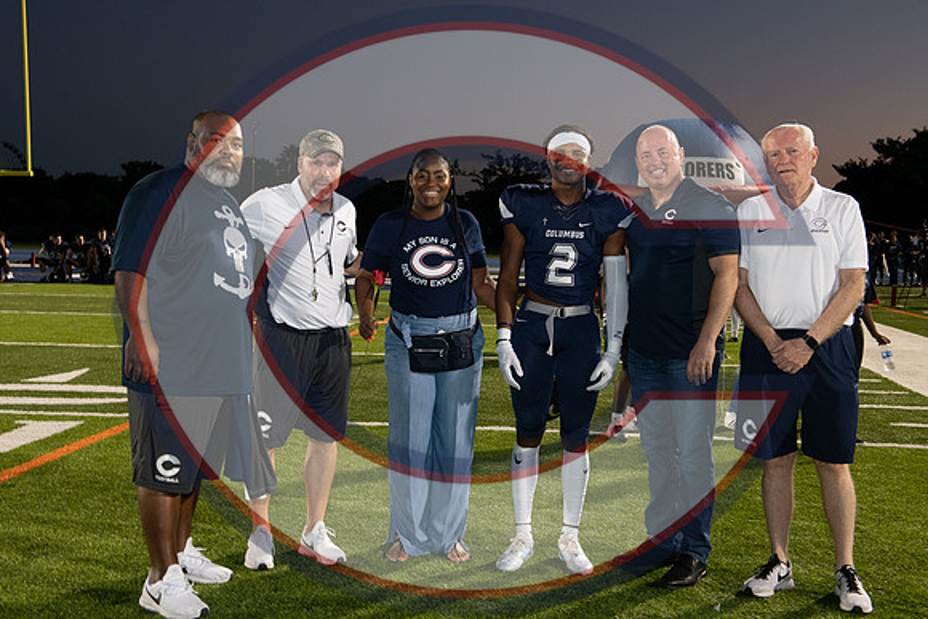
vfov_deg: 30.5
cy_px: 310
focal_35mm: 44
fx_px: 1134
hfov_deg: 44.5
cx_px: 464
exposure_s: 1/60
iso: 1600
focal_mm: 44
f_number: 7.1
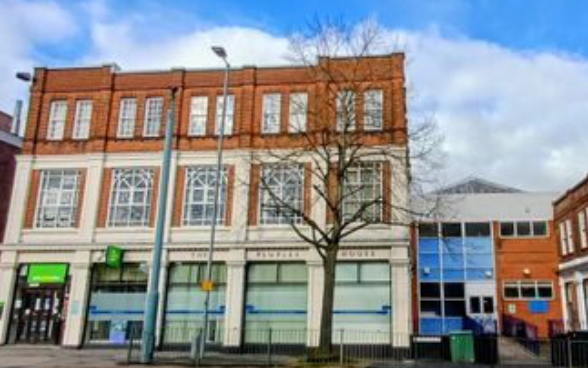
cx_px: 260
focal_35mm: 21
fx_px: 337
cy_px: 195
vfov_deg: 57.3
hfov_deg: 82.0
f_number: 2.2
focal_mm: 1.64
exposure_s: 1/809
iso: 40
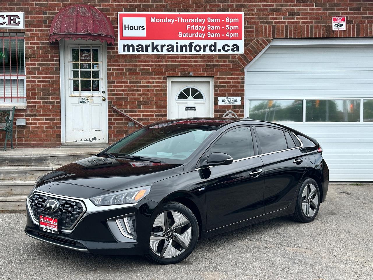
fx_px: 517
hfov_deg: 39.7
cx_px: 186
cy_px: 140
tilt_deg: -2.8
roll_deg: +0.1
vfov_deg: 30.3
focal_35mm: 48
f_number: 1.78
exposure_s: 1/971
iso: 64
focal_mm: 6.86
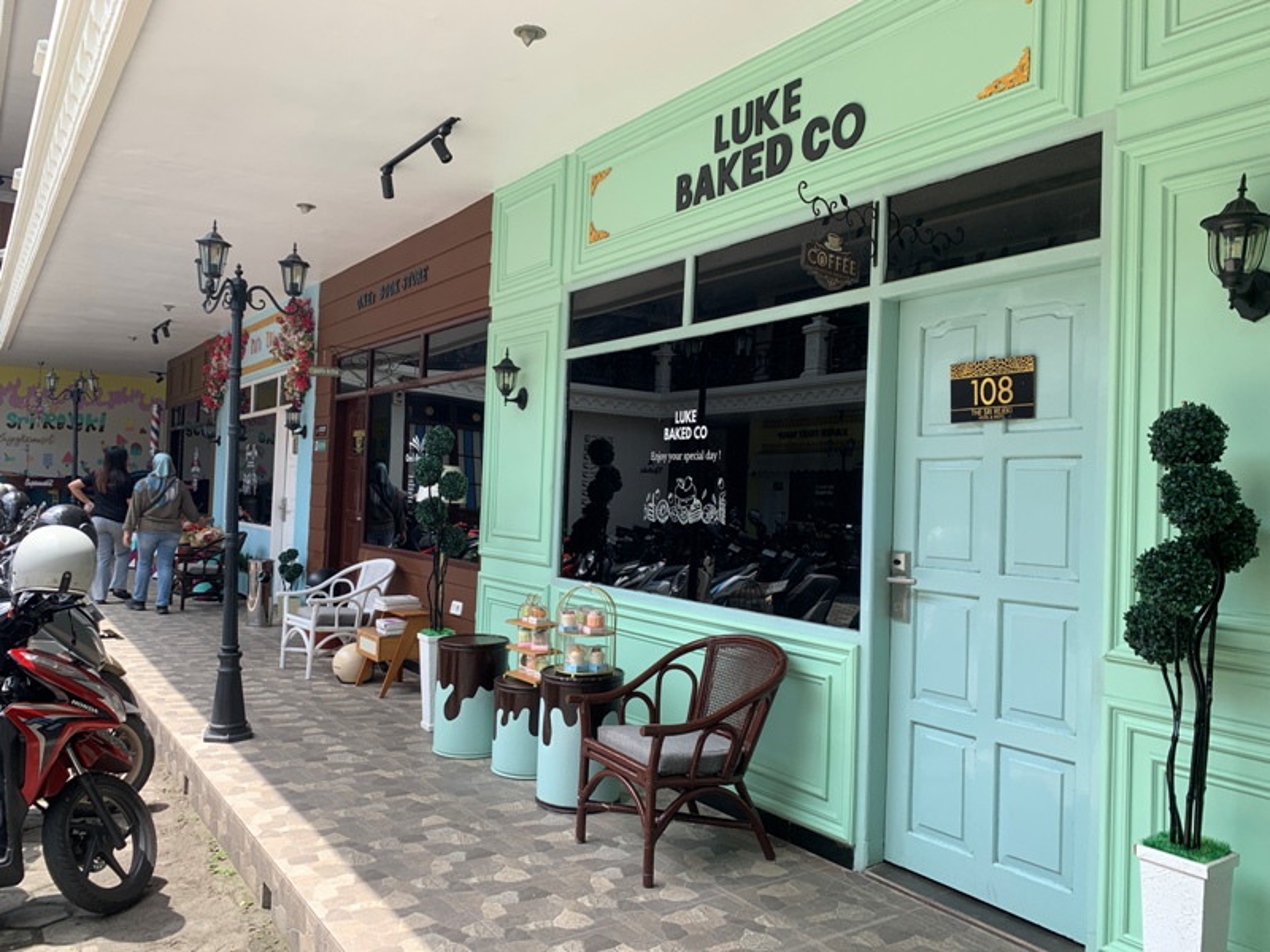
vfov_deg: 53.1
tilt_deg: +3.1
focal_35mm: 26
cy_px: 476
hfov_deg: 67.3
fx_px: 954
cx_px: 635
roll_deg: -1.5
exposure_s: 1/474
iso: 25
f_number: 1.8
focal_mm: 4.25
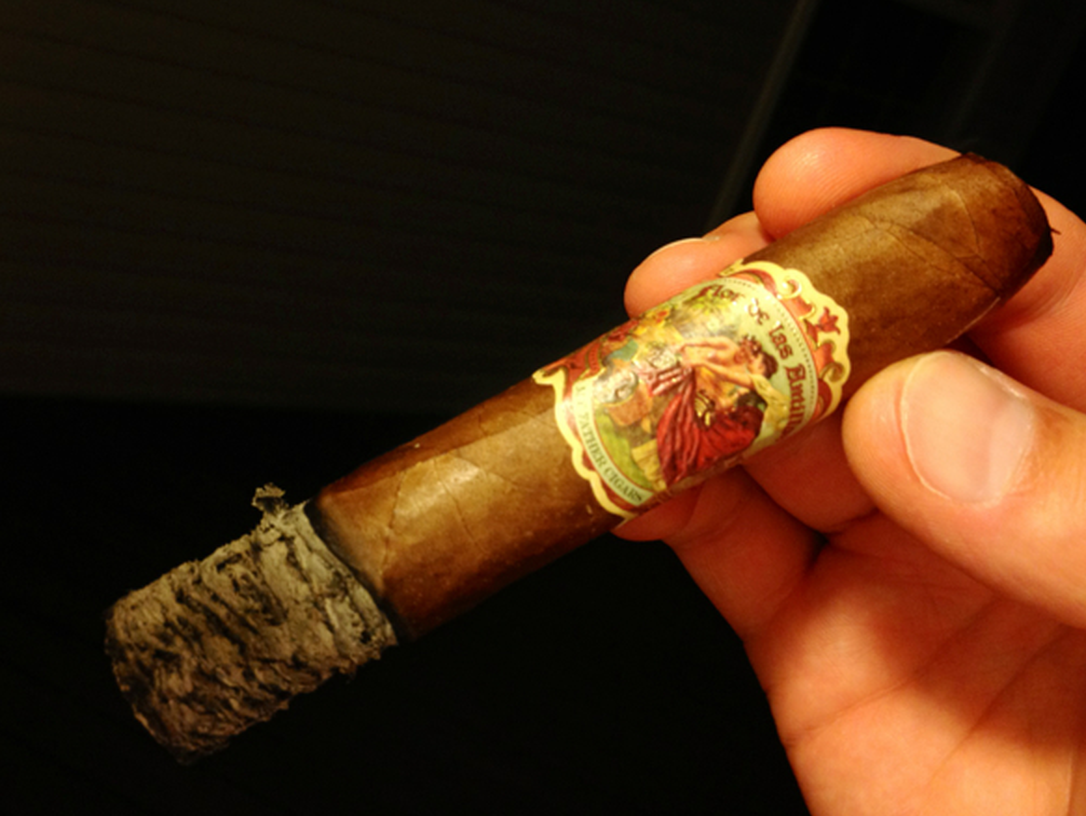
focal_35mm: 36
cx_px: 540
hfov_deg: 51.3
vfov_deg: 39.7
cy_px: 410
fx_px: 1130
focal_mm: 4.28
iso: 125
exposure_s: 1/20
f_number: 2.4
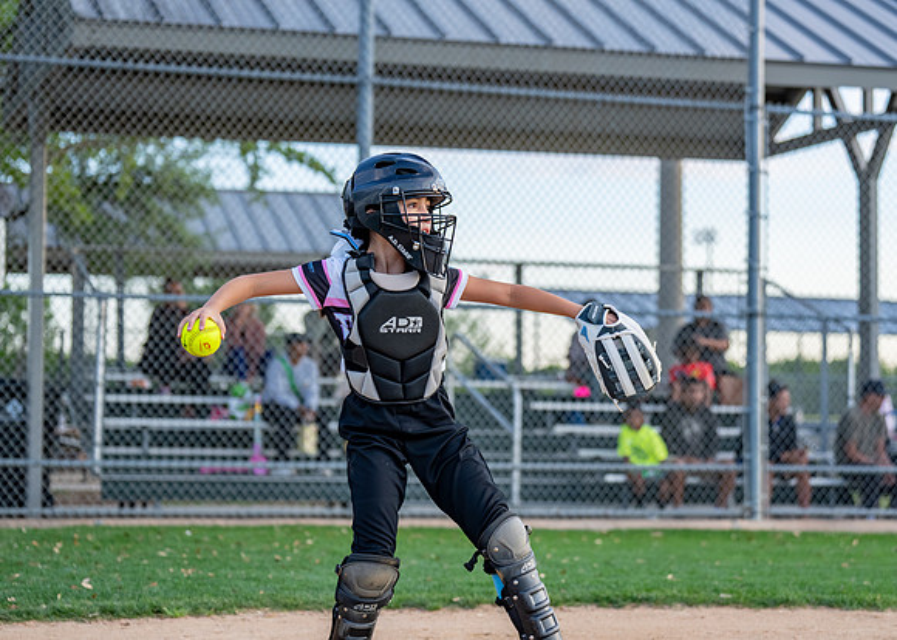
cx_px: 492
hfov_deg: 24.6
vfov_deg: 17.7
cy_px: 317
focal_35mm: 81
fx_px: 2057
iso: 400
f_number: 2.8
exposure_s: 1/1000
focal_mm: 70
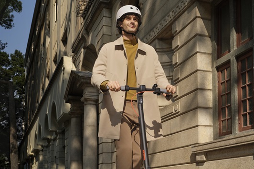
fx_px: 346
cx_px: 159
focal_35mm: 49
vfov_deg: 27.3
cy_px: 122
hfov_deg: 40.1
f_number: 6.4
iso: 800
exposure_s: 1/1600
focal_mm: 45
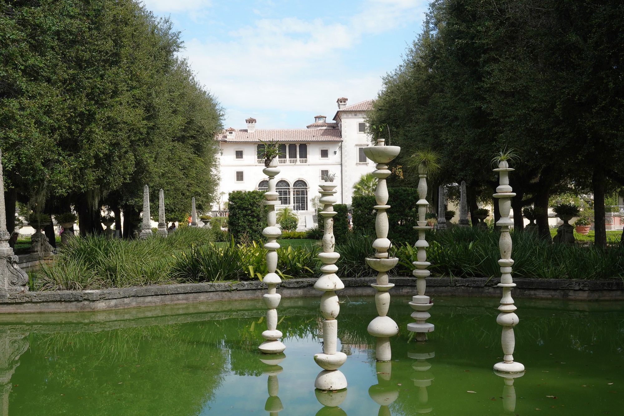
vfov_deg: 31.9
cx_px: 312
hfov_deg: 46.4
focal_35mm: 42
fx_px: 728
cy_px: 208
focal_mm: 42
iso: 250
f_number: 16
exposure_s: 1/100
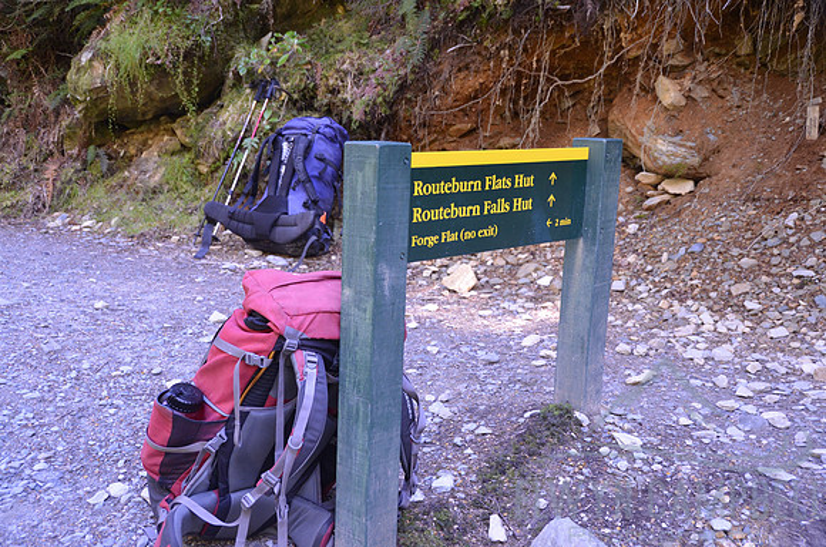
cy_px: 274
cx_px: 413
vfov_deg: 31.7
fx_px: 962
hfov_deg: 46.5
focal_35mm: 42
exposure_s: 1/60
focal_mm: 28
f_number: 4
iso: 800
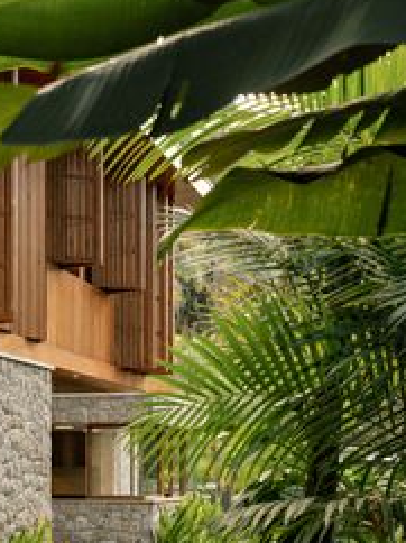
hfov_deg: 16.9
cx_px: 109
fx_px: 1363
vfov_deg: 22.5
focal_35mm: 87
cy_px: 342
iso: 200
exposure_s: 1/15
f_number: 9
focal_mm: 70
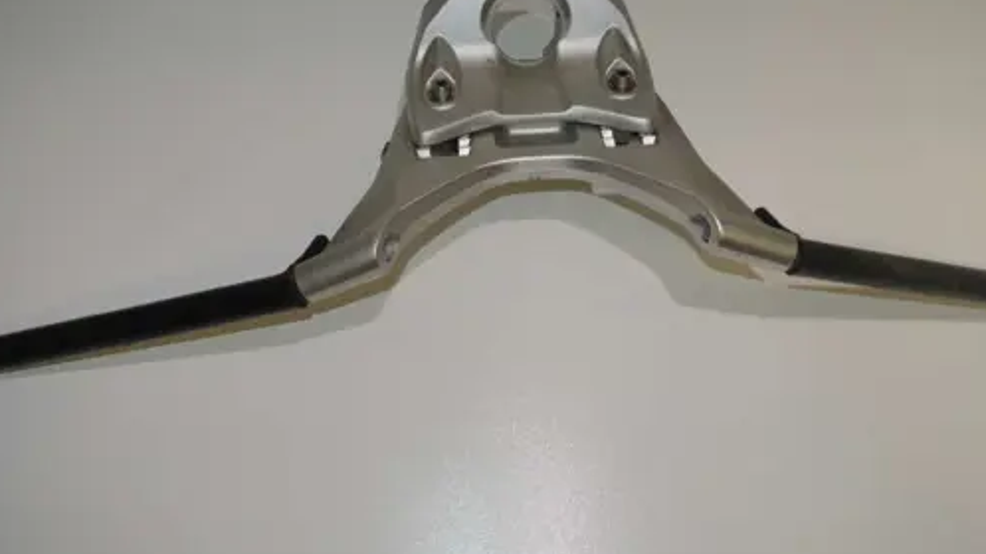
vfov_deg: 34.6
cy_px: 243
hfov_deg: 58.0
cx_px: 521
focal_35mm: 34
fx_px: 889
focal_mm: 11.4
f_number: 4
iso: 200
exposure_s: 1/60
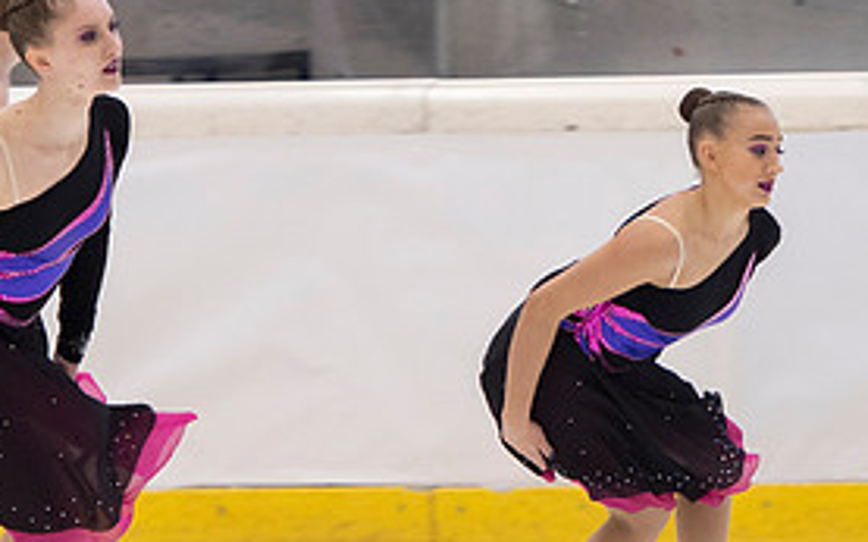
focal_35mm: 779
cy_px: 177
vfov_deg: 1.7
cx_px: 720
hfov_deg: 2.7
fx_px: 18424
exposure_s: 1/200
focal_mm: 160
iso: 800
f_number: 3.5
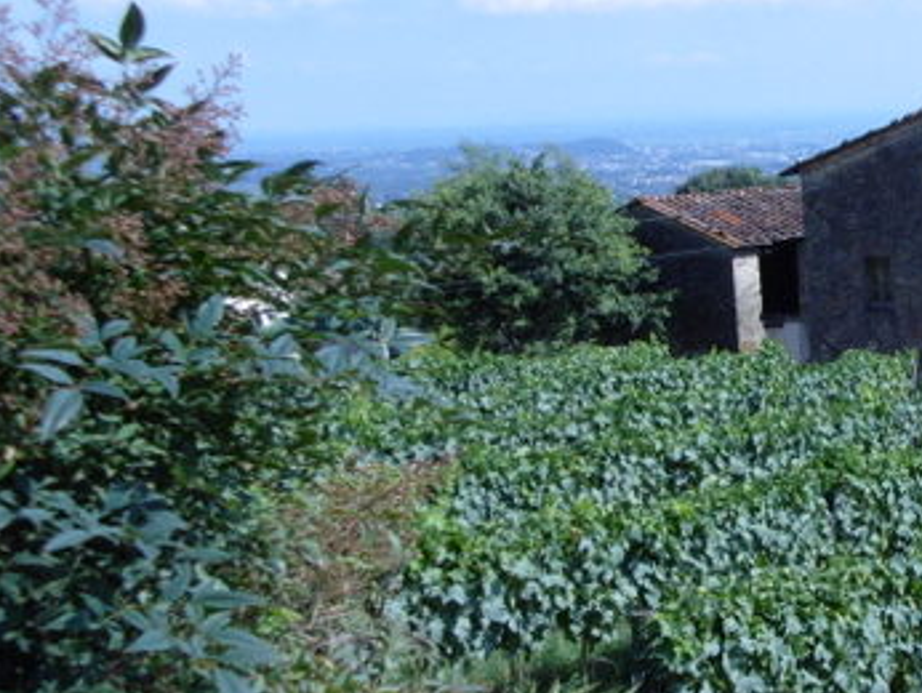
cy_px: 349
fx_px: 1786
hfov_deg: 26.4
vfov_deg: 22.0
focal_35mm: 67
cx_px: 1039
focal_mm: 5.3
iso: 100
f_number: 3.2
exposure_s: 1/1500
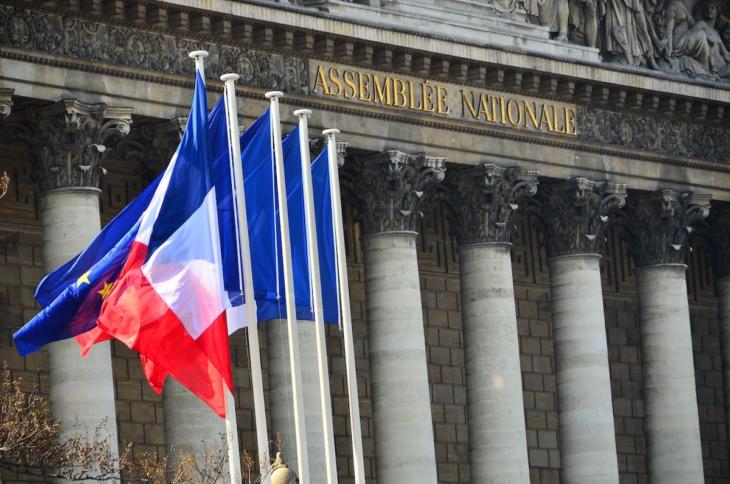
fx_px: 4553
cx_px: 365
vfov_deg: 6.1
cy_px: 242
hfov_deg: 9.2
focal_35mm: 225
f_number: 5.6
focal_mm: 150
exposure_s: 1/250
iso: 125
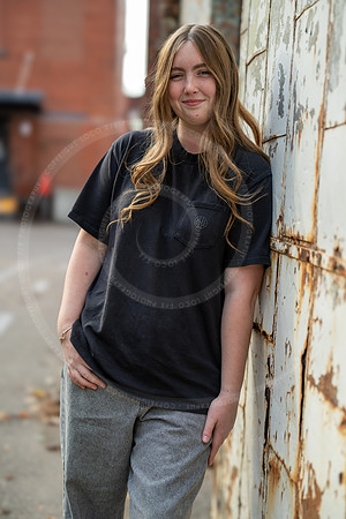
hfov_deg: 25.1
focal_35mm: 54
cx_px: 173
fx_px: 778
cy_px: 260
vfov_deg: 36.9
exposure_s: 1/320
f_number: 2.2
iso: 125
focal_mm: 54
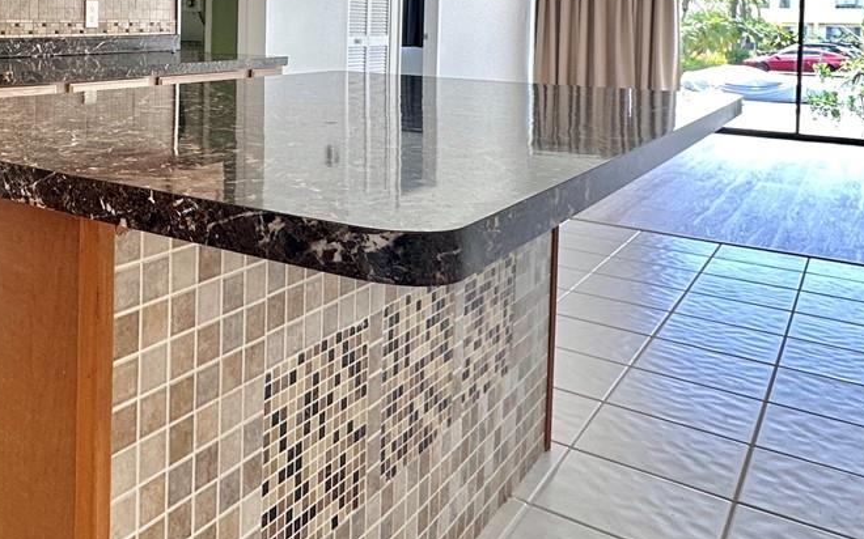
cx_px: 128
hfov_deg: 49.6
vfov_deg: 33.1
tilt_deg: -1.8
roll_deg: -1.0
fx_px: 847
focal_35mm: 36
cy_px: 33
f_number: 2.2
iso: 64
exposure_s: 1/120
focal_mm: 2.22
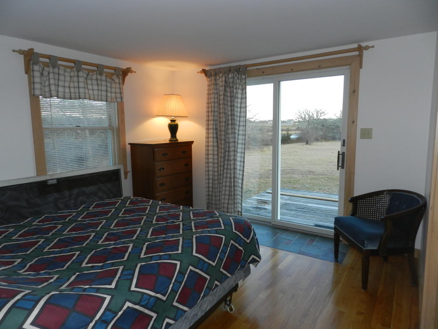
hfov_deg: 73.9
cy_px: 164
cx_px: 219
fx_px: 291
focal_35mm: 23
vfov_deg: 58.9
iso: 160
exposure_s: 1/50
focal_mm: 4
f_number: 3.4
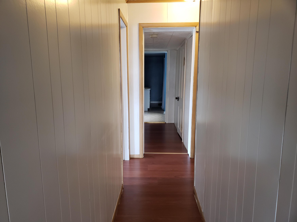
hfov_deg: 67.3
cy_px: 111
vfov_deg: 53.1
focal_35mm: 26
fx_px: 223
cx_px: 148
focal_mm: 4.3
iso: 250
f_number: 2.4
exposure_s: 1/30
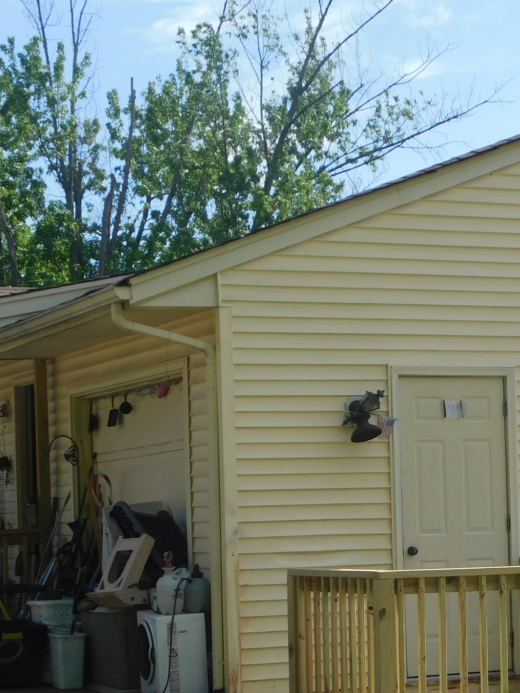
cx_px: 420
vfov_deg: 19.9
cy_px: 518
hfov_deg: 15.0
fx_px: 1963
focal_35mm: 98
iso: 125
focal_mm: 8
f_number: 3.7
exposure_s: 1/1000
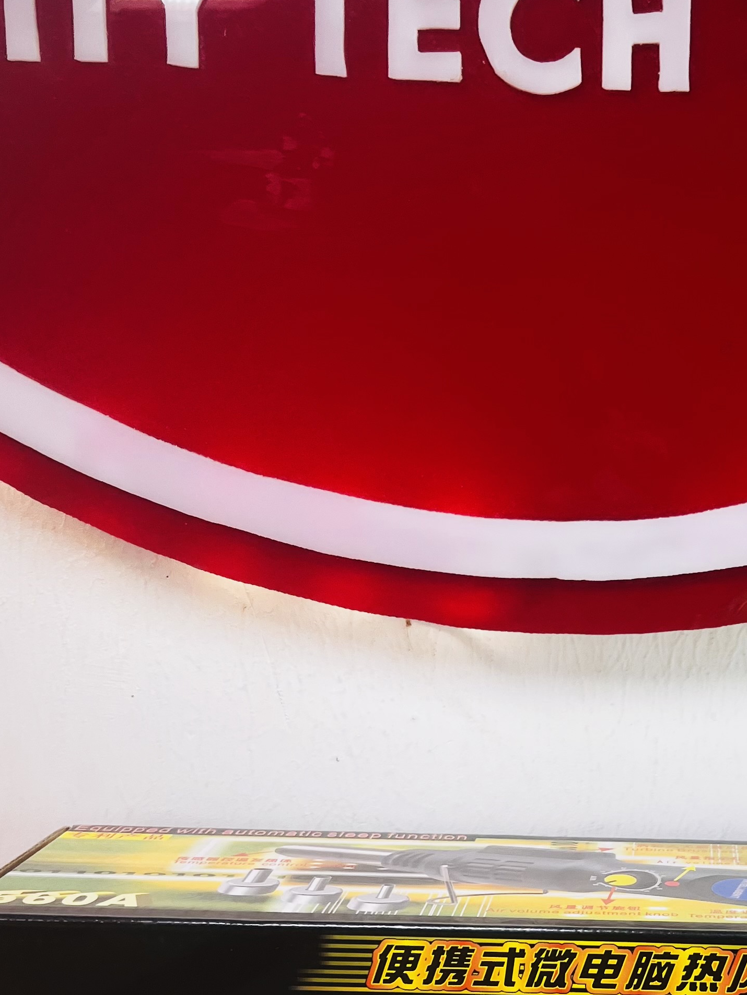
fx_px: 1582
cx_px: 680
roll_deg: +0.2
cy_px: 846
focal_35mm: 55
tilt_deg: -17.2
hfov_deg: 25.7
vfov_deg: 33.5
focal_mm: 5.1
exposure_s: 1/696
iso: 50
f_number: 1.6
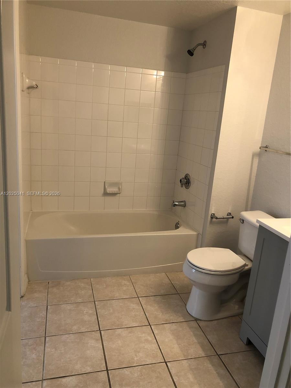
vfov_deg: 63.4
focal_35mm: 28
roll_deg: -4.1
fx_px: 314
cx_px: 146
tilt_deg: -13.8
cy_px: 194
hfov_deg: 49.7
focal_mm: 3.99
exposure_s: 1/24
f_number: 1.8
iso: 40
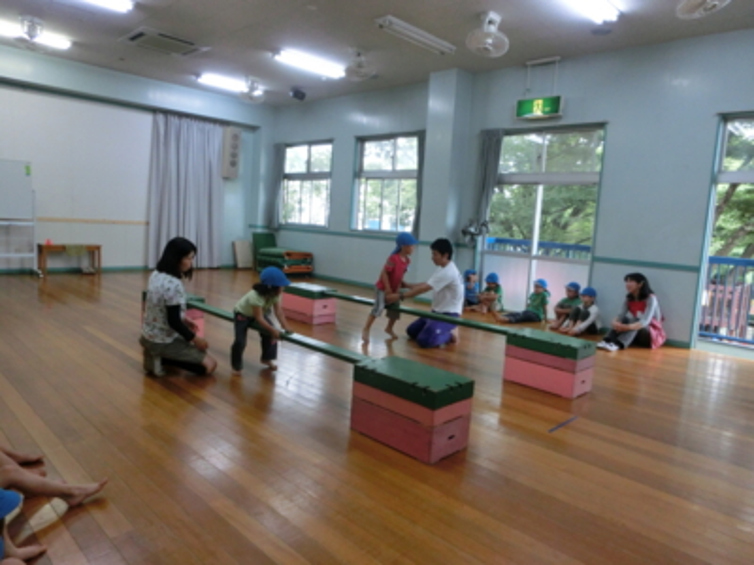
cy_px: 282
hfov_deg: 71.6
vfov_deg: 56.8
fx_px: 523
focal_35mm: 24
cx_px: 377
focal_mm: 4.24
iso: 400
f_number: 3
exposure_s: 1/125
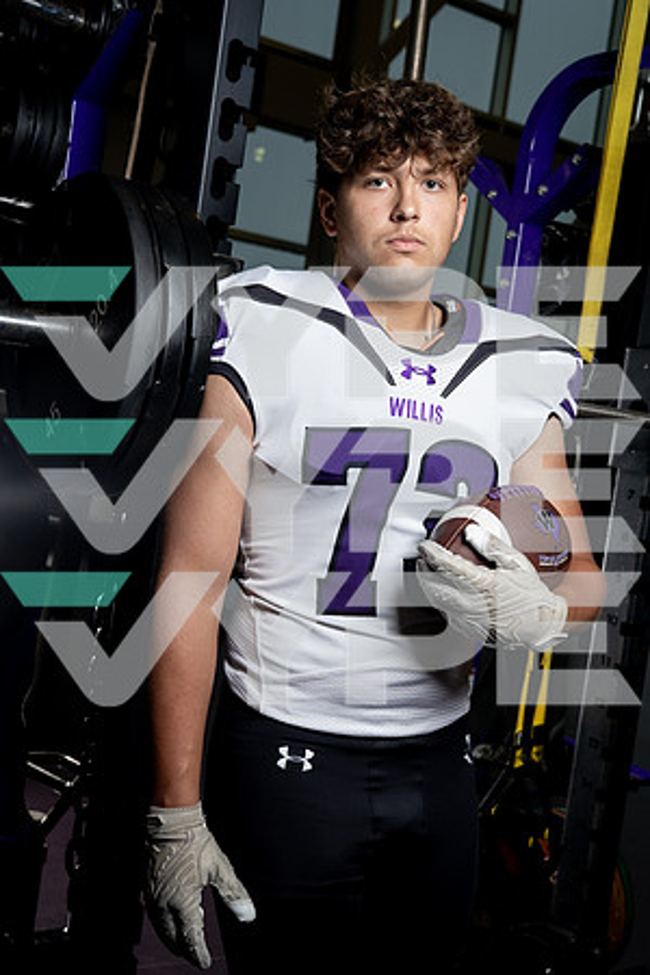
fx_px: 1273
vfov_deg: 41.9
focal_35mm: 47
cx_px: 325
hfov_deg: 28.6
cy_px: 488
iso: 640
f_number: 5.6
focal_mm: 47
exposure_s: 1/250
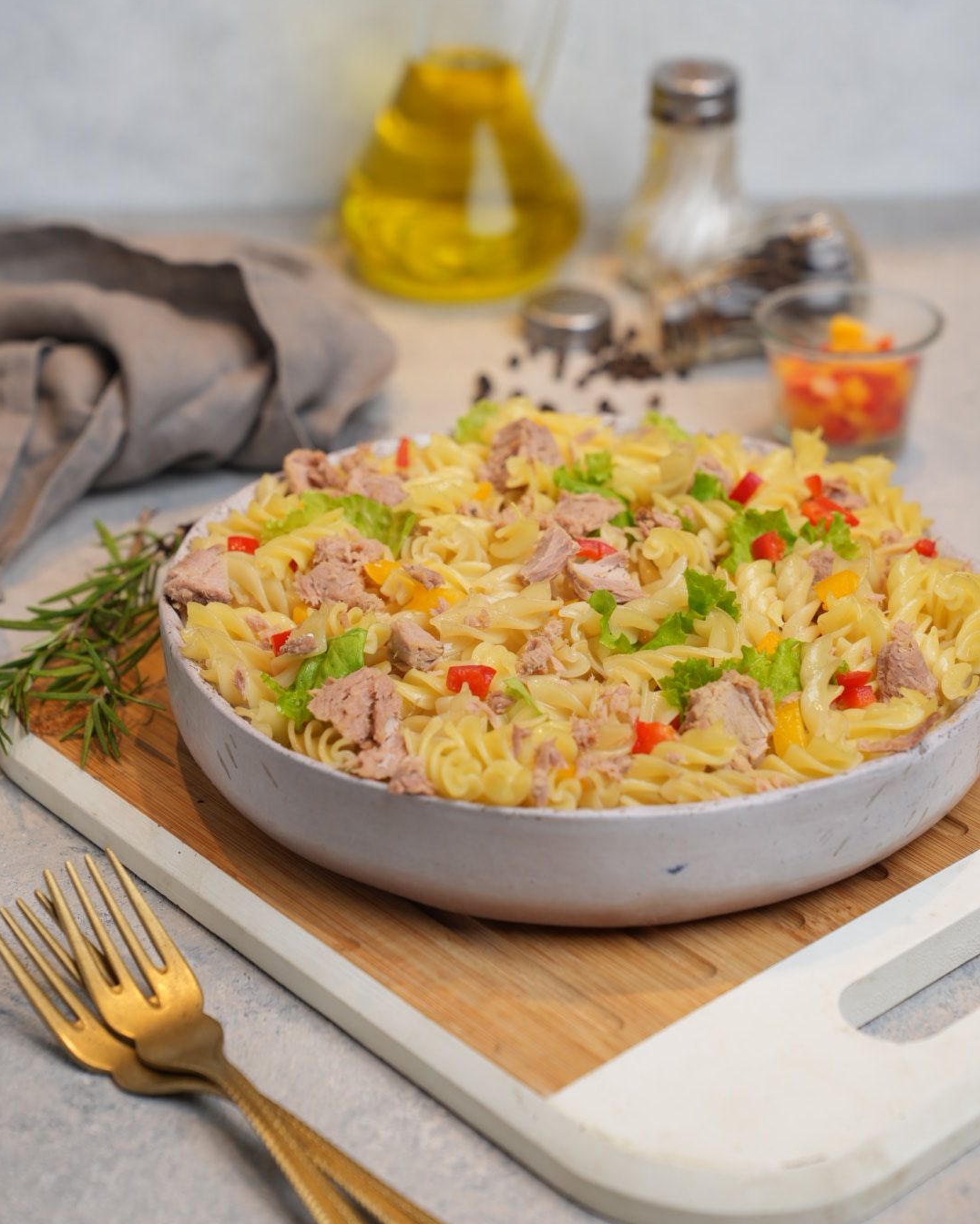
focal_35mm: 79
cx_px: 489
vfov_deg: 24.1
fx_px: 2864
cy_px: 540
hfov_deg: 19.4
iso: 250
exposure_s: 1/100
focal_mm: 70
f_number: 5
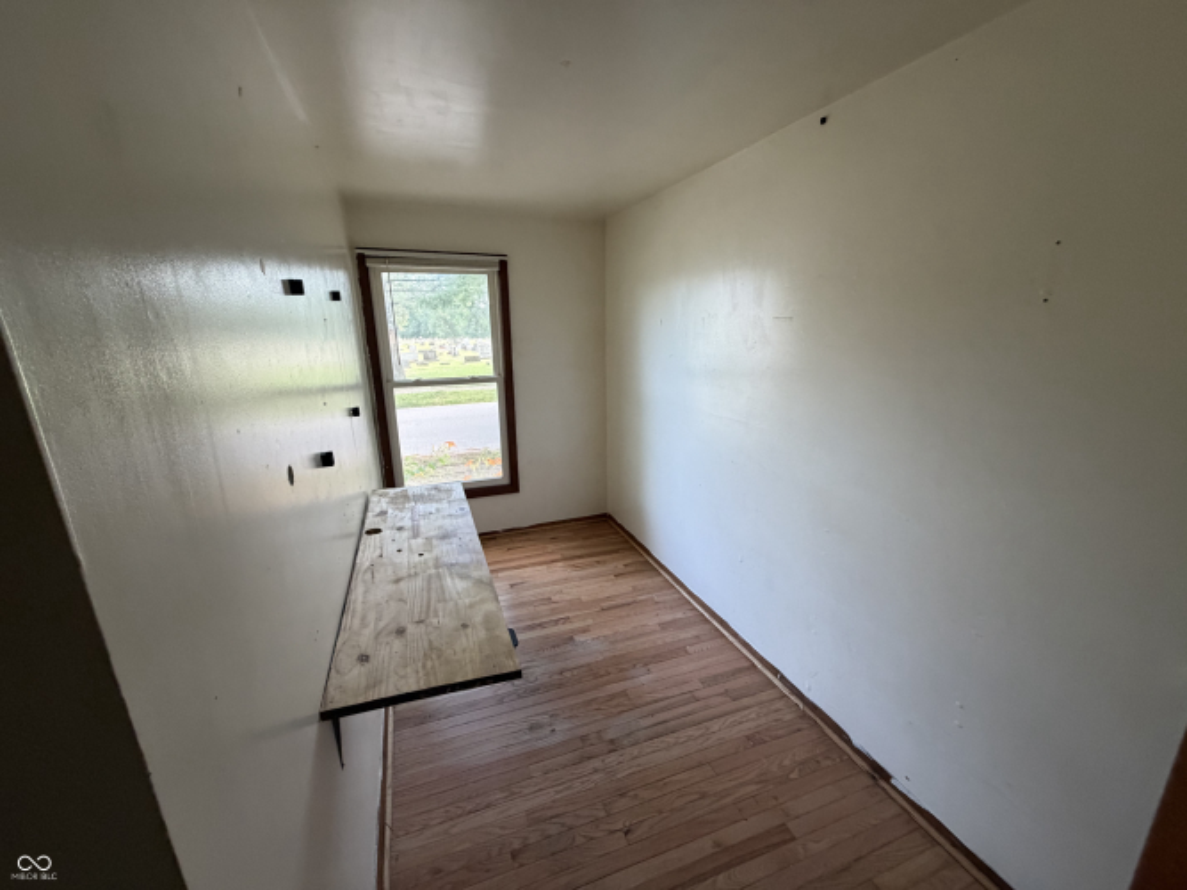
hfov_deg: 102.1
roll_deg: +1.5
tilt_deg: -14.5
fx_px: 480
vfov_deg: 85.7
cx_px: 594
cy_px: 445
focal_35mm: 14
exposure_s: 1/68
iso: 320
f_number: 2.2
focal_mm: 2.22
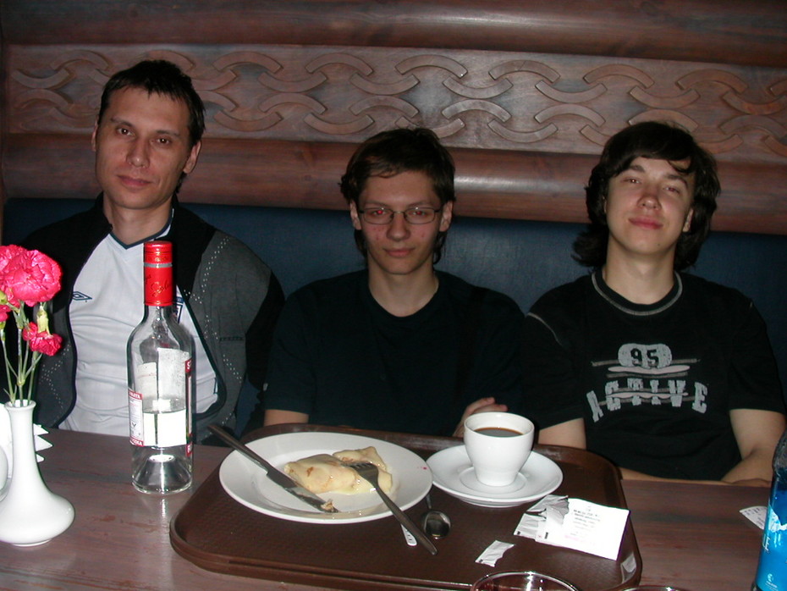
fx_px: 841
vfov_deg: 38.7
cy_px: 296
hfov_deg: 50.1
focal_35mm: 37
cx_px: 394
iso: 106
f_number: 4.5
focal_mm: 5.6
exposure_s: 1/59.9
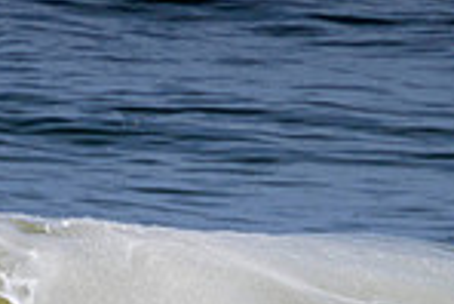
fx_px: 39587
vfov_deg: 0.4
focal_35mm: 3136
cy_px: 388
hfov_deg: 0.7
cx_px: 138
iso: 400
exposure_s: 1/2000
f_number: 11
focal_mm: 800
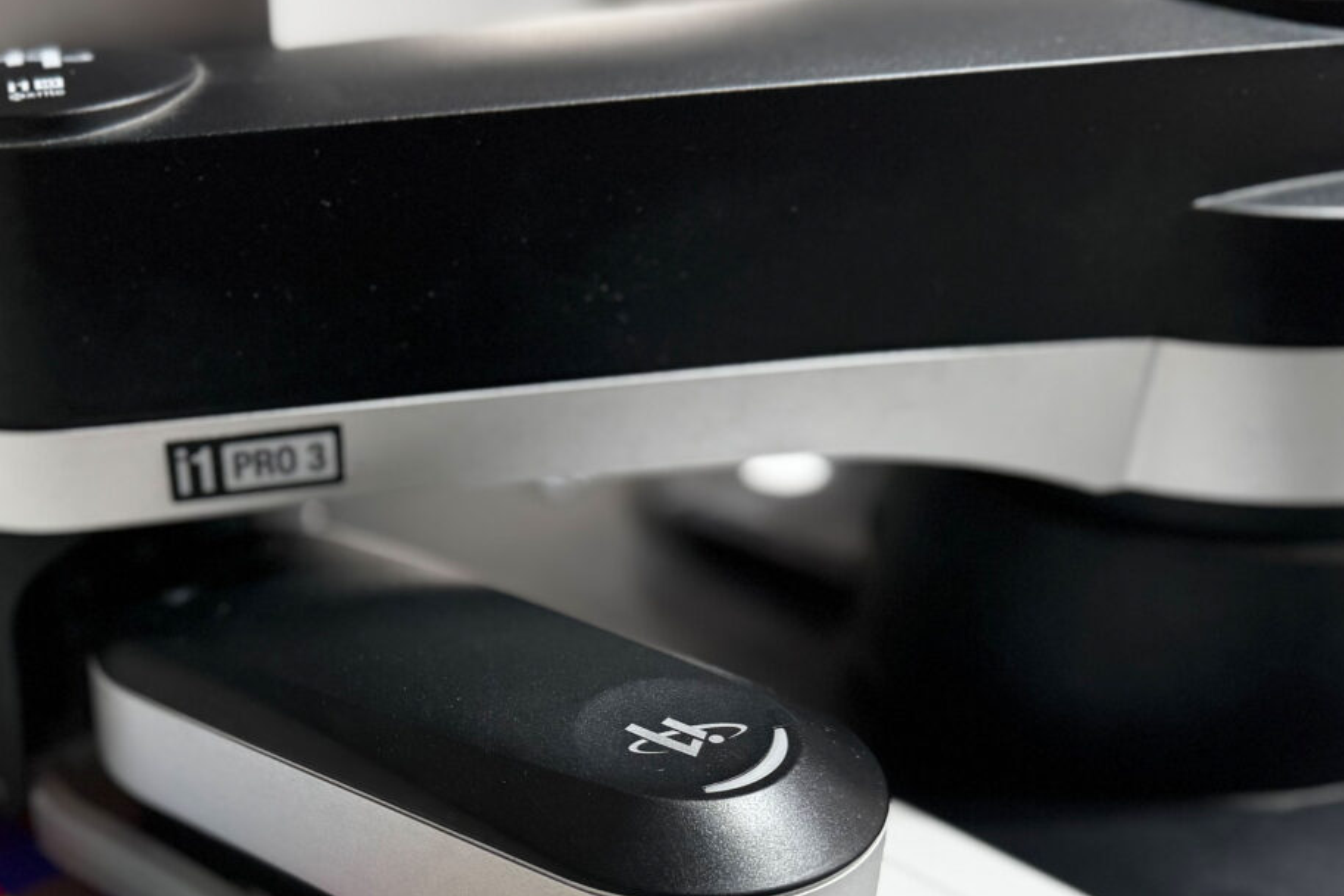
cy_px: 581
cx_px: 235
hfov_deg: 16.8
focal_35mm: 121
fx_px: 4516
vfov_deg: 11.3
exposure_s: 1/20
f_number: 6.3
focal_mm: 48
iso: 400
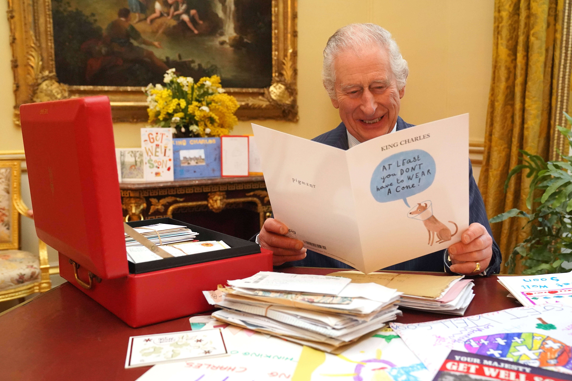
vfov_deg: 37.8
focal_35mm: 35
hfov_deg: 54.4
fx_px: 556
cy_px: 187
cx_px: 289
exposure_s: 1/320
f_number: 4.5
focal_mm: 33
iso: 6400
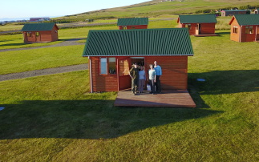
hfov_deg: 61.1
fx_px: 219
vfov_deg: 40.1
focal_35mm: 31
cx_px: 118
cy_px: 54
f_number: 2.2
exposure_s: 1/50
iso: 139
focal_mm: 4.73
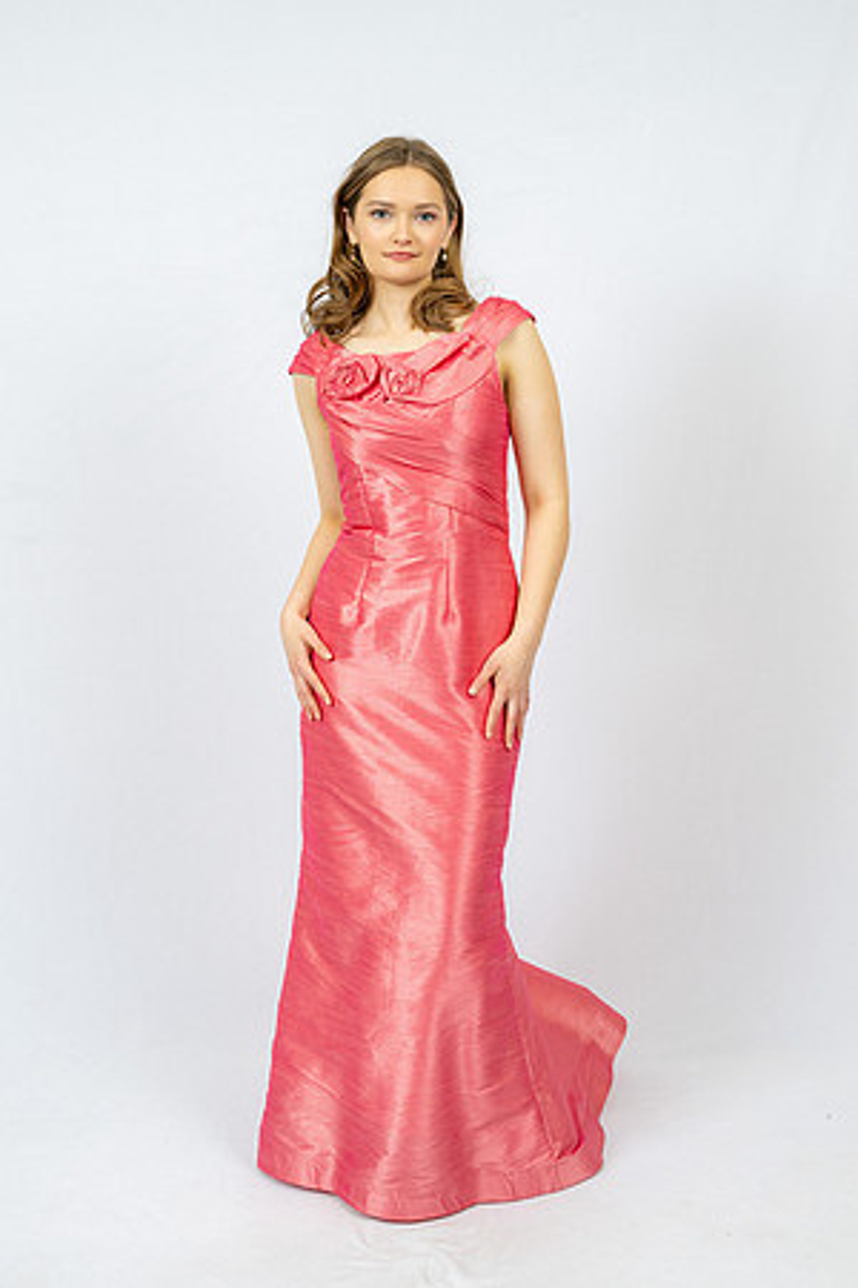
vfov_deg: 38.9
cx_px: 429
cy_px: 644
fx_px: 1823
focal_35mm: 51
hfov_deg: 26.5
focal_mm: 51
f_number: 9
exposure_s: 1/125
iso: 800
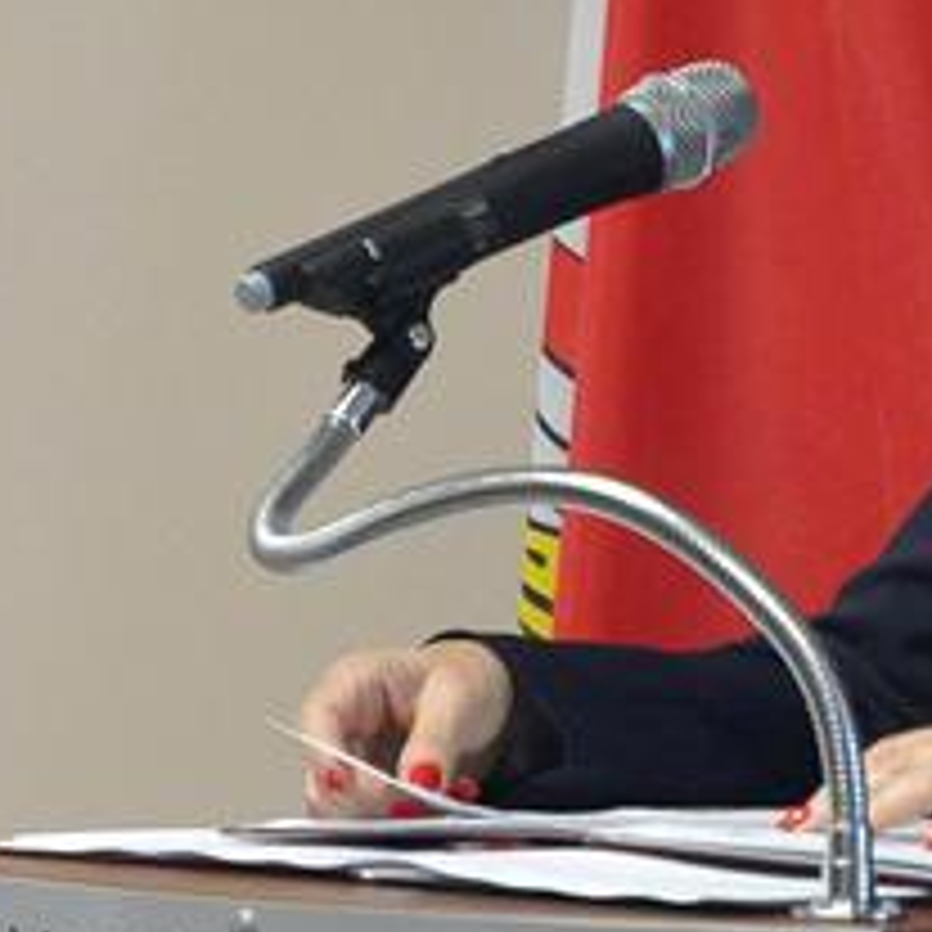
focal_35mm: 366
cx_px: 991
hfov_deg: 4.8
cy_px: 313
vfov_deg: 4.8
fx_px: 11149
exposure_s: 1/160
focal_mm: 70
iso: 2500
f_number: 4.5
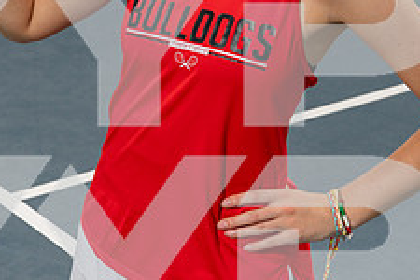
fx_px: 1505
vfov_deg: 10.6
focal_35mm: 129
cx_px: 207
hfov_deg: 15.9
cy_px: 29
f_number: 8
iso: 100
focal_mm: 50
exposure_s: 1/250
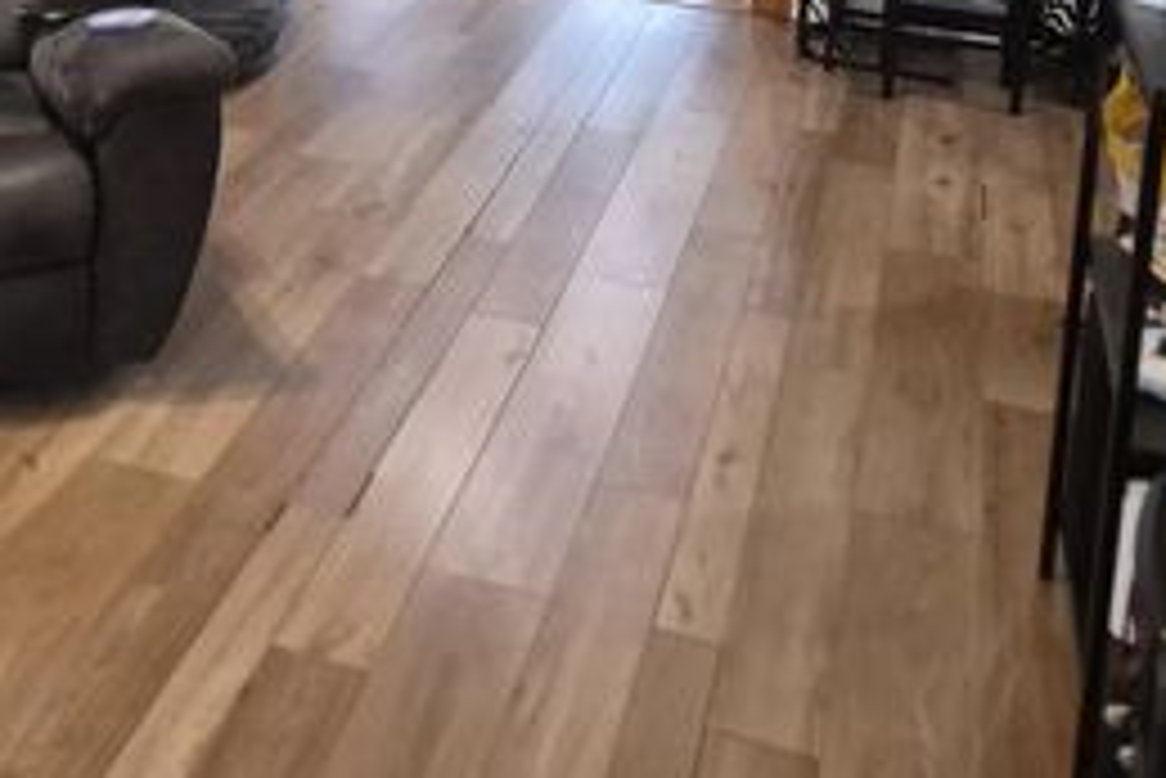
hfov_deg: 32.4
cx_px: 135
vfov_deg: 21.1
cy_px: -211
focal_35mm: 59
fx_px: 1912
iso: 640
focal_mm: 5.4
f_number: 1.8
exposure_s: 1/120
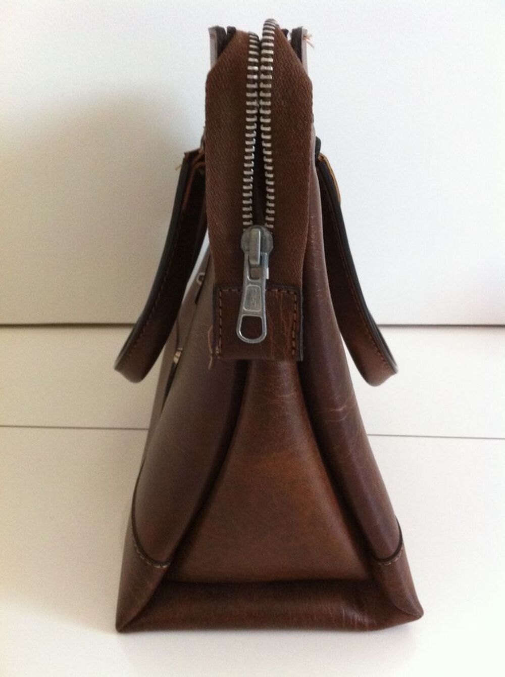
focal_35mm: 35
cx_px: 252
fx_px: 683
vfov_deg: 52.7
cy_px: 338
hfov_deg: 40.6
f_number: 2.8
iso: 400
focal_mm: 3.85
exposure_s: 1/17
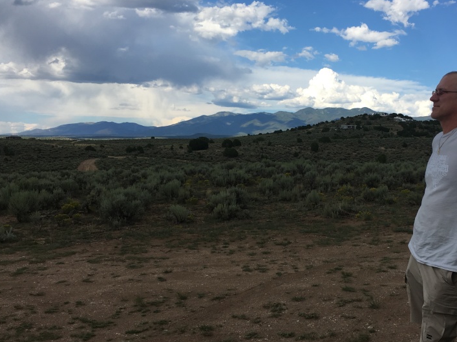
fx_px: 554
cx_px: 292
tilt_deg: -2.5
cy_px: 188
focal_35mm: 42
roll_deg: -2.1
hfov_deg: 44.4
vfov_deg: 34.3
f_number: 2.2
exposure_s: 1/1282
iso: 25
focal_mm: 4.15
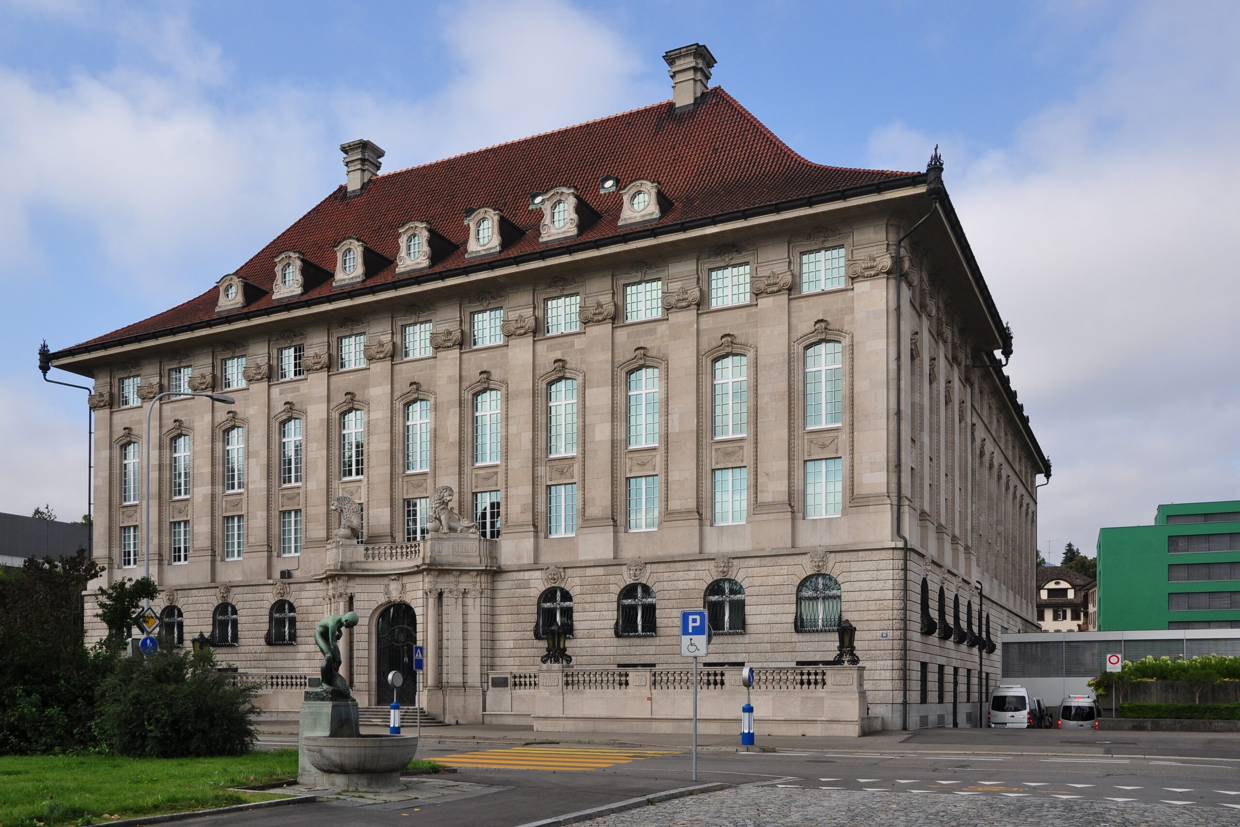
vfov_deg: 43.6
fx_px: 1033
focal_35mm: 30
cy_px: 414
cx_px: 620
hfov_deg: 61.9
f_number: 8
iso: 200
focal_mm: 20
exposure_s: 1/500
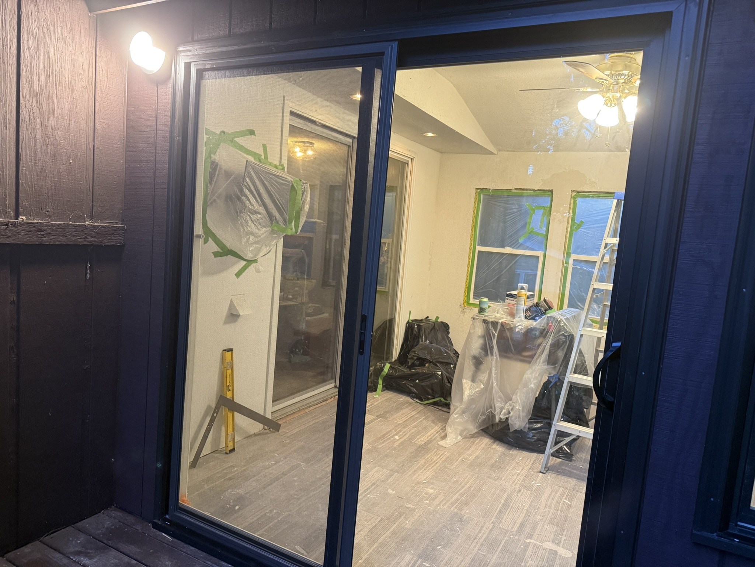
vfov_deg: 56.8
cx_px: 378
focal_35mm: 24
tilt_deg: -5.5
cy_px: 284
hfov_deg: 71.6
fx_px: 523
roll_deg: -4.7
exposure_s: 1/60
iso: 400
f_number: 1.78
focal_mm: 6.76
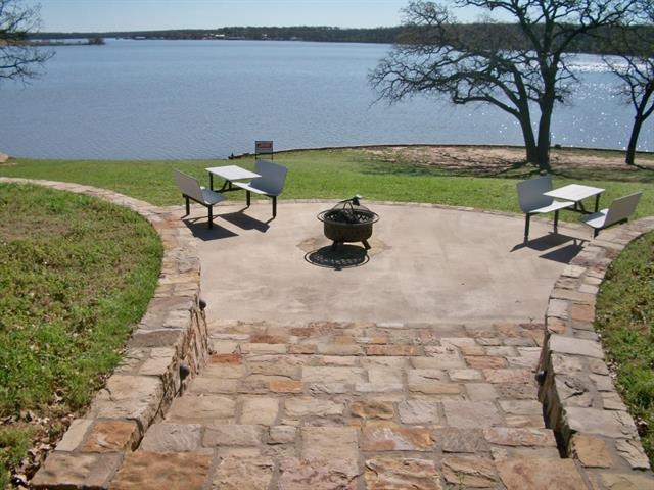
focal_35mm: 35
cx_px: 327
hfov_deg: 52.6
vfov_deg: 40.7
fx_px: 661
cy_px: 245
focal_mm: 6.3
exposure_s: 1/640
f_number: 5.6
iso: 80
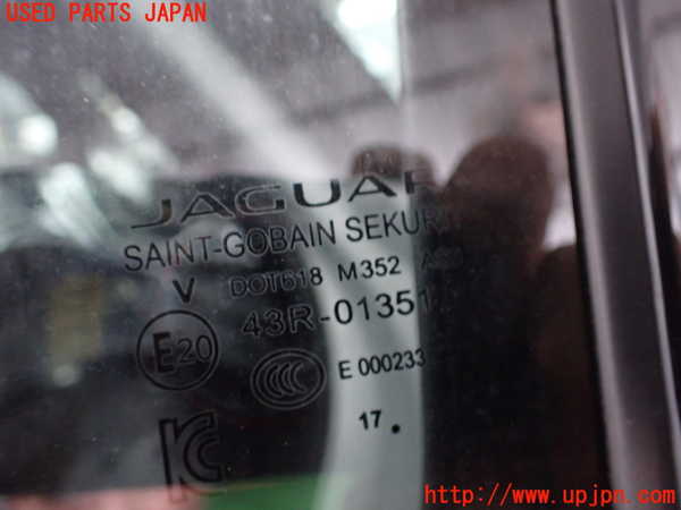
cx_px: 340
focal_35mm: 30
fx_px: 590
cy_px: 255
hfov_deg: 60.0
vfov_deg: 46.8
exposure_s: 1/30
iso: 1000
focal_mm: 5.4
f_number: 2.3
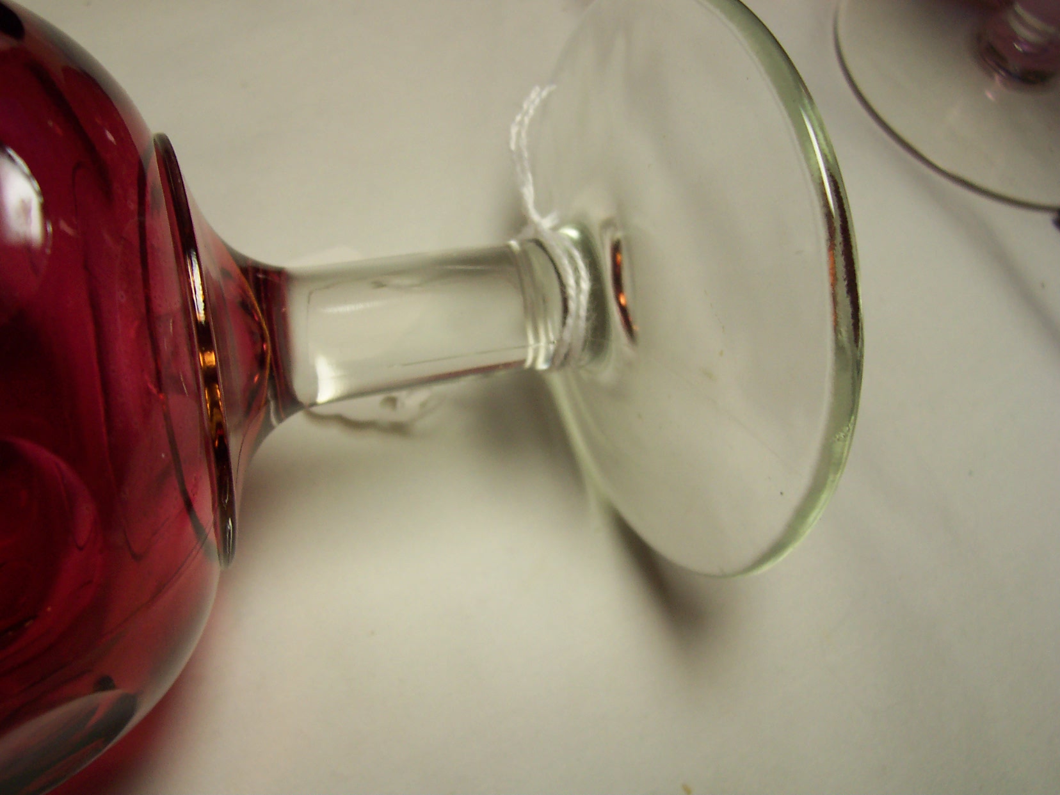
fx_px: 1133
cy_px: 398
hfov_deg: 50.1
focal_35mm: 37
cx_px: 530
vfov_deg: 38.7
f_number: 2.8
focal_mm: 5.6
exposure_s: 1/90
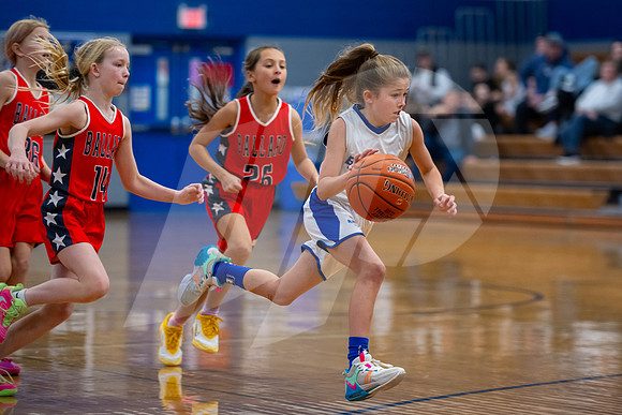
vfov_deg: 9.2
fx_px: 2581
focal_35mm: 149
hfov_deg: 13.7
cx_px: 343
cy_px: 193
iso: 3200
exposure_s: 1/640
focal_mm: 135
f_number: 2.8
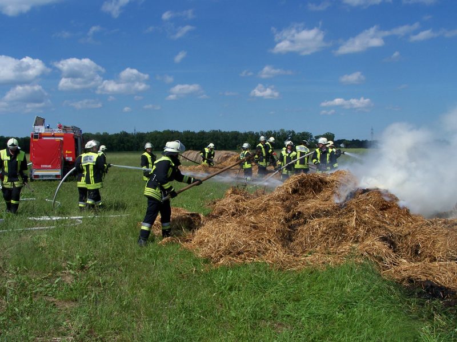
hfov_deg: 43.9
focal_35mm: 43
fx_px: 568
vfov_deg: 33.6
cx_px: 228
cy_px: 171
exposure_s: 1/640
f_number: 5.6
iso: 80
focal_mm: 7.1
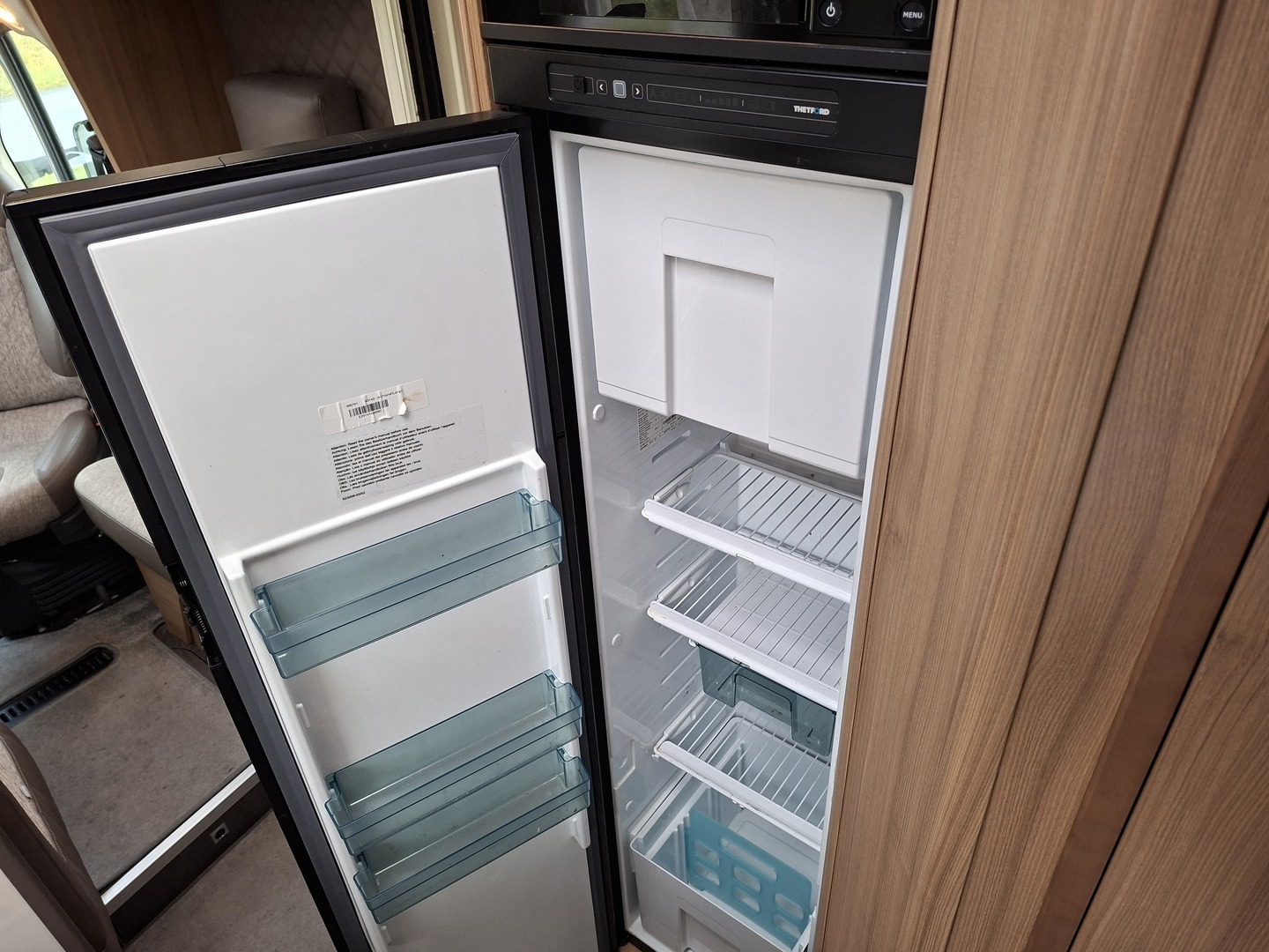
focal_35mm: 23
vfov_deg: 58.9
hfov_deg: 73.9
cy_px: 476
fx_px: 843
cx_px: 634
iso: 160
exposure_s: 1/50
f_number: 1.8
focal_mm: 5.54
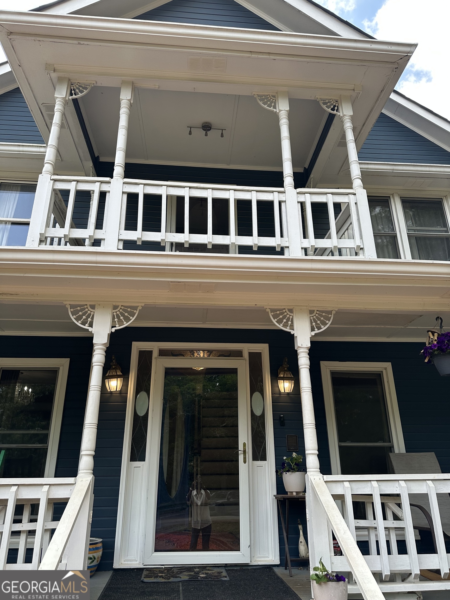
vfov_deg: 71.6
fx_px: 416
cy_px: 300
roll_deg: -0.9
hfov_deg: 56.8
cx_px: 225
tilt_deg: +22.3
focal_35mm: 24
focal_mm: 6.86
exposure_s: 1/935
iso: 80
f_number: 1.78
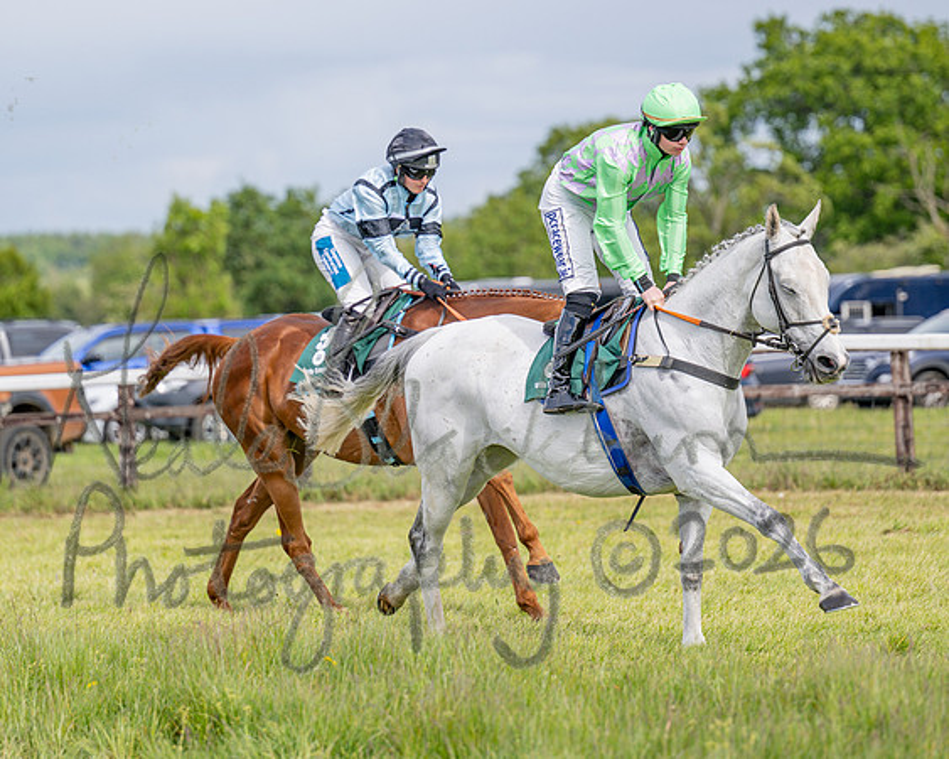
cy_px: 280
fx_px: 5743
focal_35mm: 205
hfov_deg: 9.4
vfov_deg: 7.6
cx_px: 410
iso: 100
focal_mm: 135
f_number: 2.8
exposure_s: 1/1600
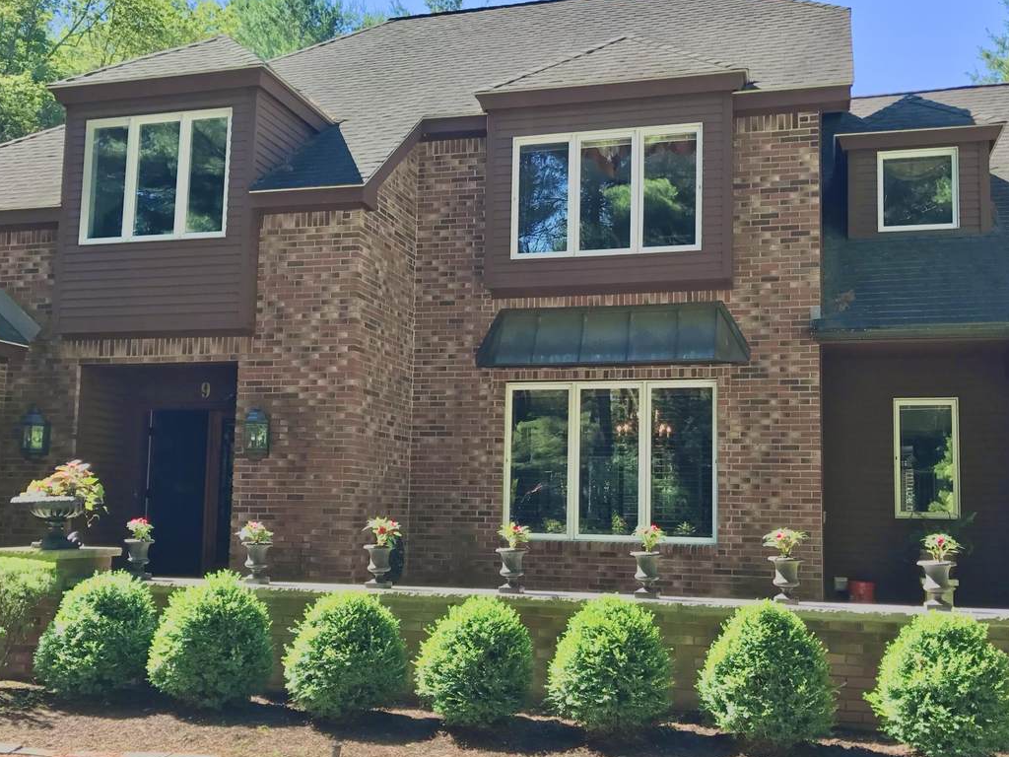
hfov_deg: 52.6
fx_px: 1020
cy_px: 416
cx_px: 541
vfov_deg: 40.7
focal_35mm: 35
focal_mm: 3.99
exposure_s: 1/330
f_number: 1.8
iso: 20
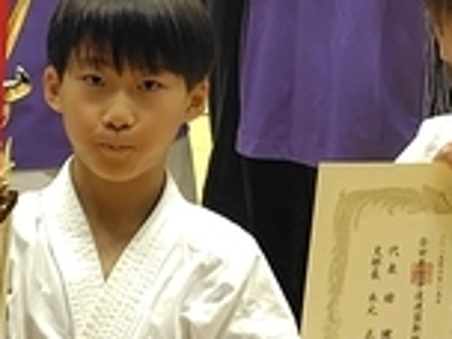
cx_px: 101
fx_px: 2363
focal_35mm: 181
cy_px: -262
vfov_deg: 7.9
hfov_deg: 10.9
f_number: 1.9
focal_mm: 5.6
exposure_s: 1/60
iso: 362
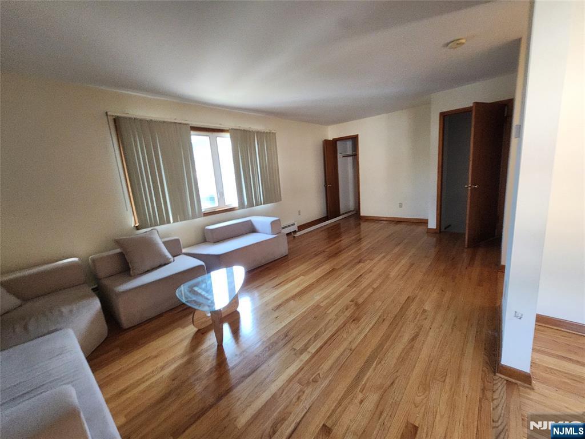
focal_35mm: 13
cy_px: 220
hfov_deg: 106.2
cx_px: 292
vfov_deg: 89.9
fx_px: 220
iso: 400
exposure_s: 1/60
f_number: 2.2
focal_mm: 2.2
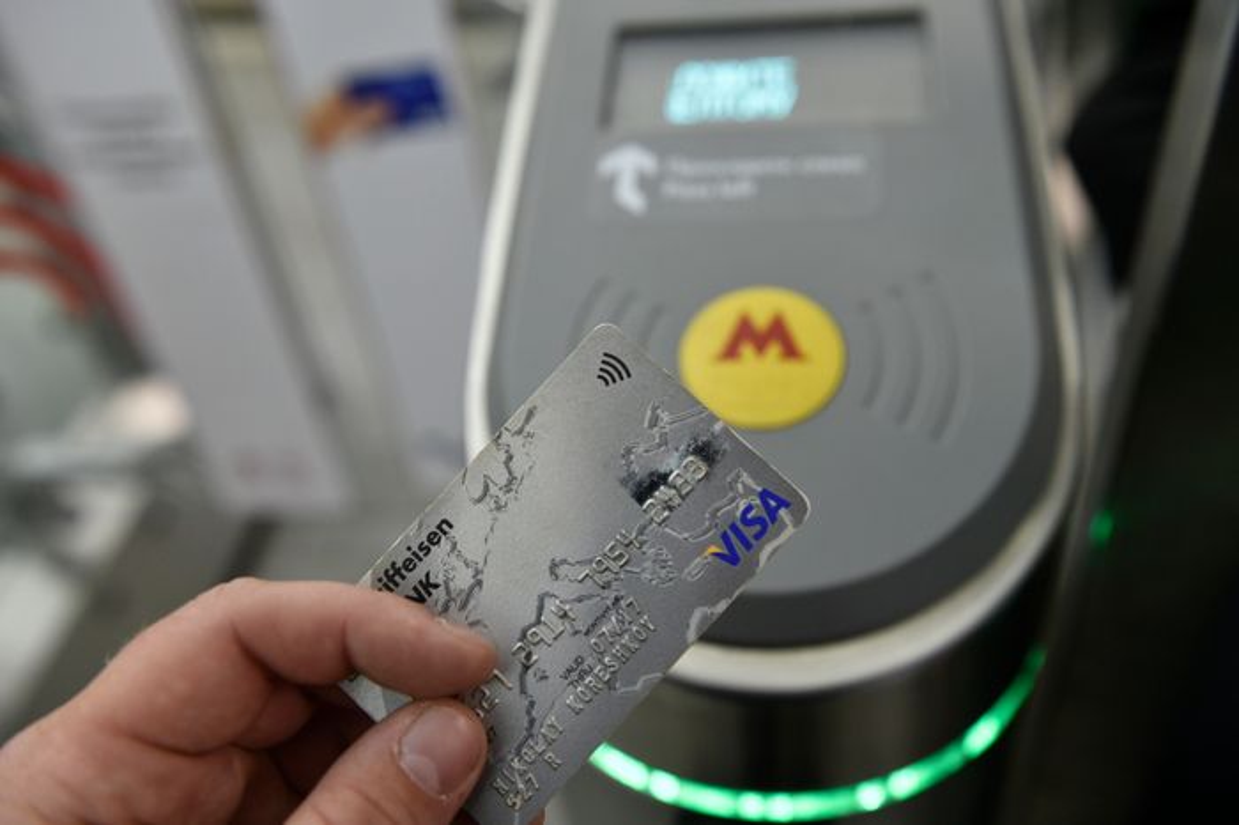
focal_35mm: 34
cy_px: 412
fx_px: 1170
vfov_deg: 38.8
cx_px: 620
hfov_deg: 55.8
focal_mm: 34
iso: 2000
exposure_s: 1/160
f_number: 4
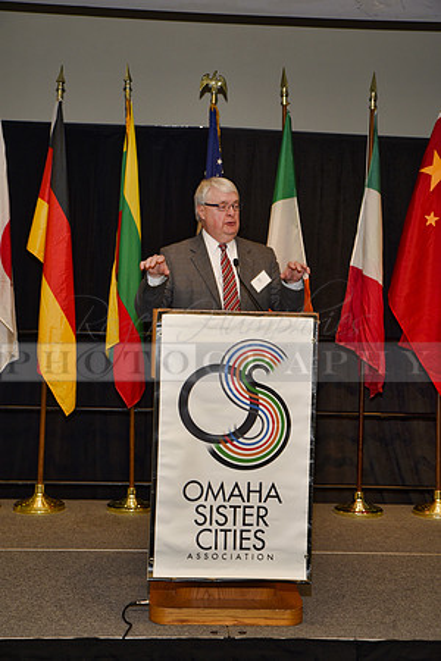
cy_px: 330
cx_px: 220
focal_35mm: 50
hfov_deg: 27.0
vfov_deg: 39.6
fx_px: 919
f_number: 5
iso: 200
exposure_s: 1/60
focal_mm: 50
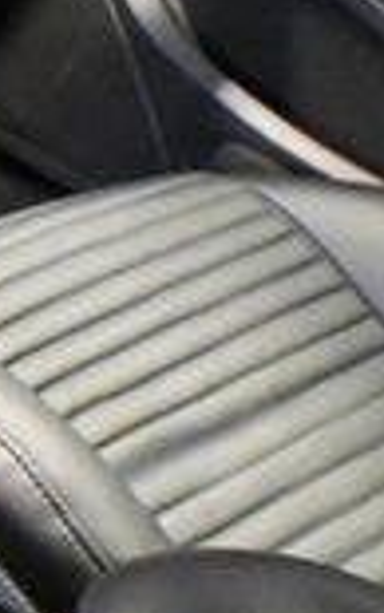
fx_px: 2108
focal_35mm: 126
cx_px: -816
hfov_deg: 8.5
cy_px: 123
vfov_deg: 16.4
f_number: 3.8
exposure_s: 1/60
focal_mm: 20
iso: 11400
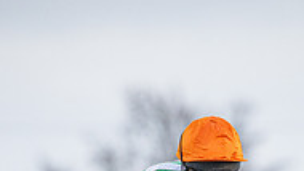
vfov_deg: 0.8
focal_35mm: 1493
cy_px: 329
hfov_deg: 1.4
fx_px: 12038
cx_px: 182
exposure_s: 1/1250
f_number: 5
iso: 800
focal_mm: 400
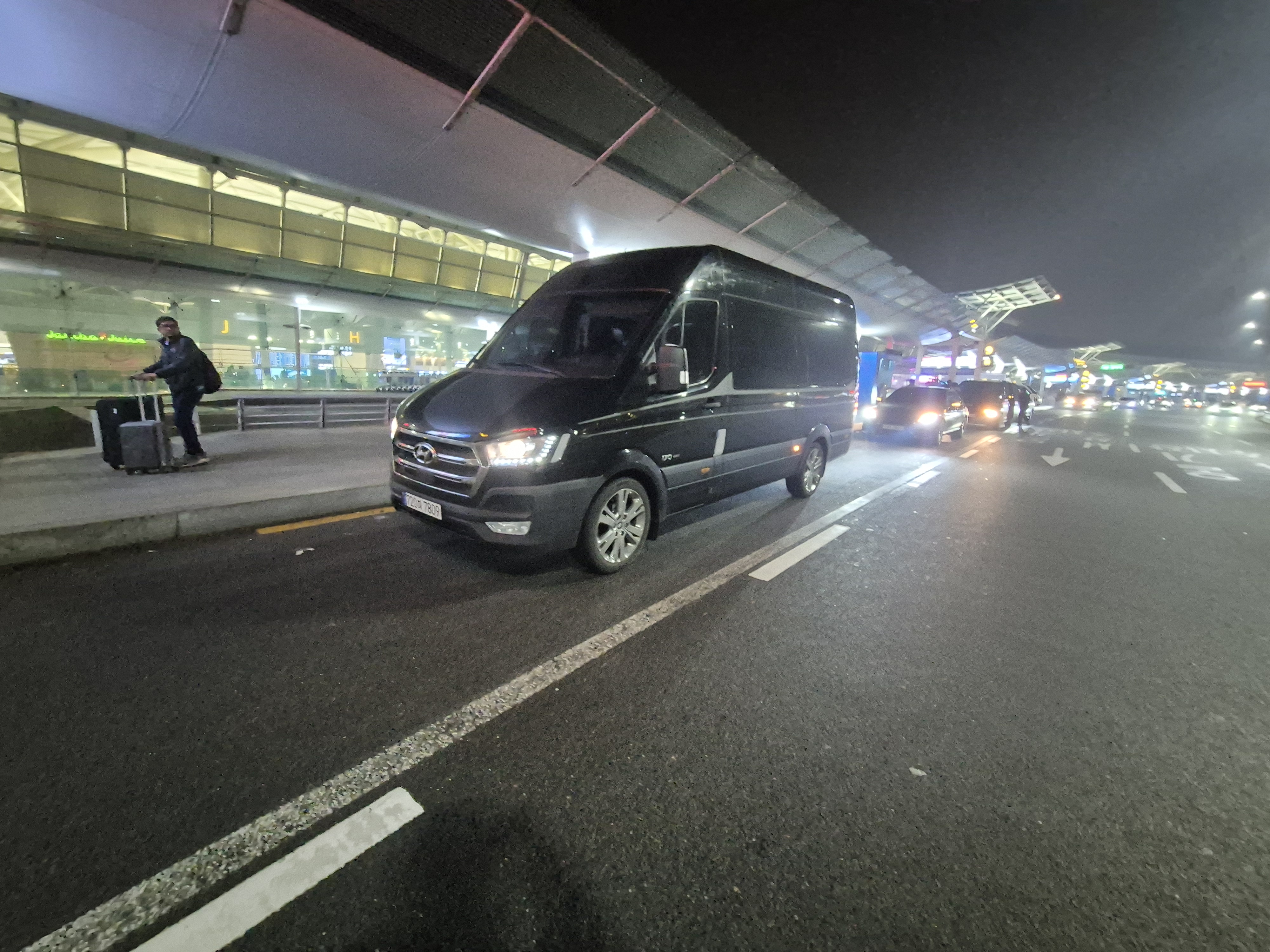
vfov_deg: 89.9
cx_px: 635
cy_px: 476
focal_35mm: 13
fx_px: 477
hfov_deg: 106.2
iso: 1600
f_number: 2.2
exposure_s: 1/60
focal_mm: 2.2
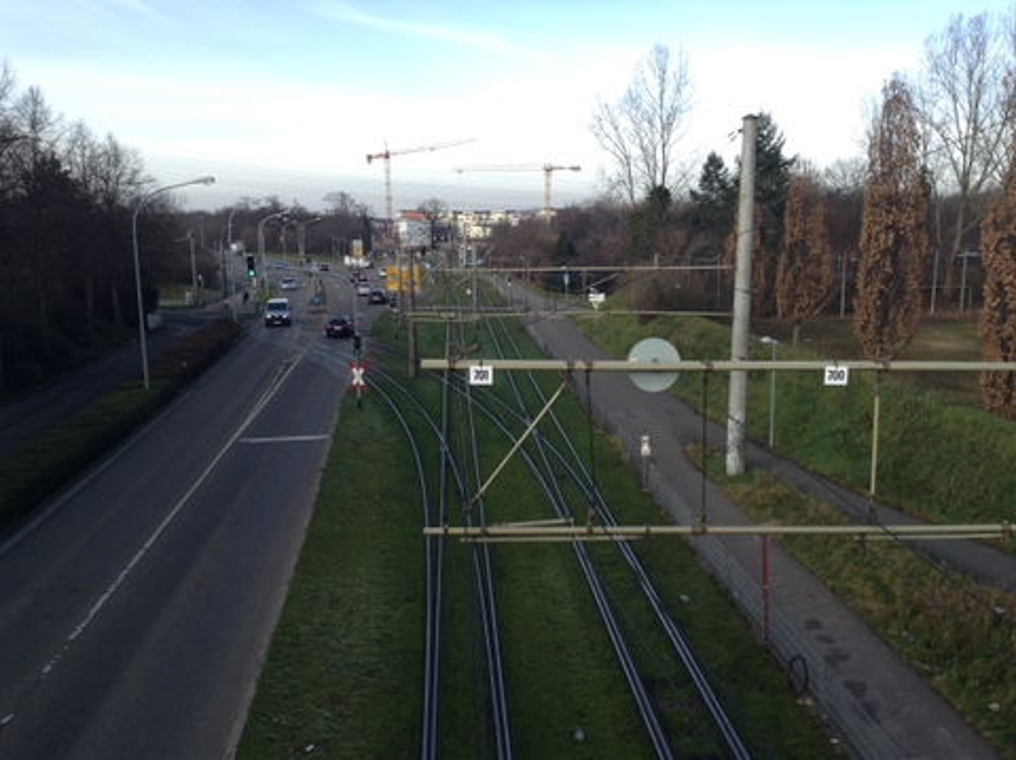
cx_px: 508
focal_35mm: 33
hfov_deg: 55.4
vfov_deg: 42.9
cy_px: 380
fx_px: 968
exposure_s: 1/495
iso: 40
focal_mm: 3.3
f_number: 2.4
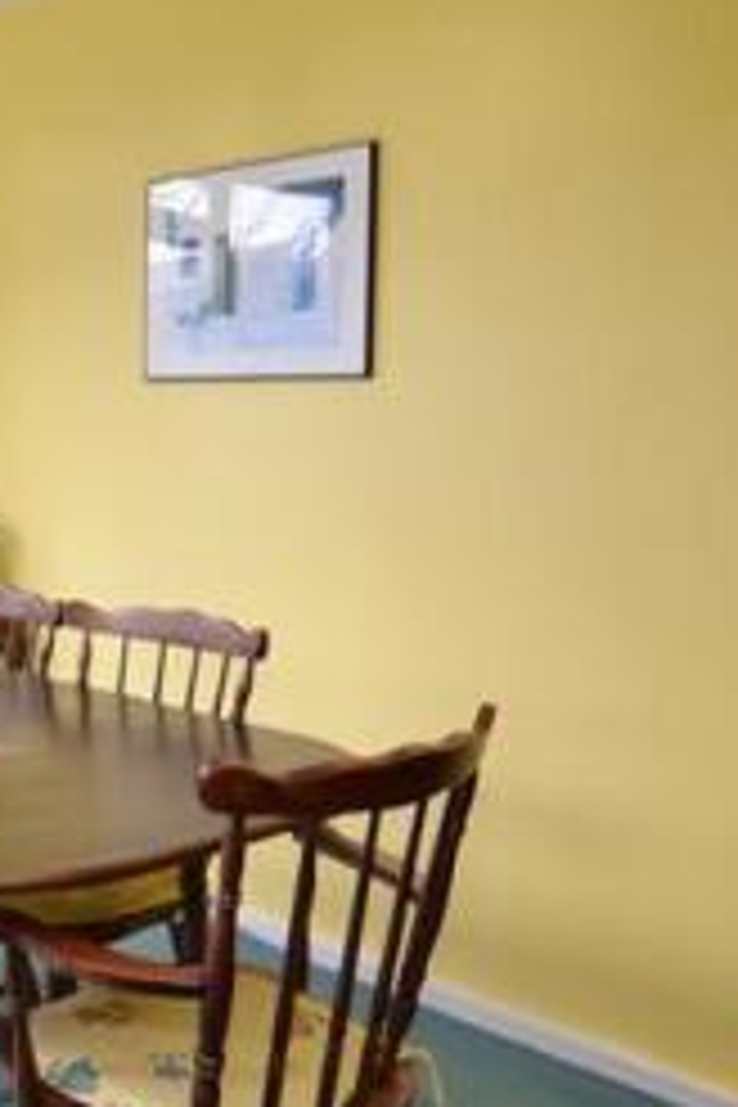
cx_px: 40
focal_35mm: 40
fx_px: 1230
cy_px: 452
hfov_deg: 31.4
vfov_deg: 48.2
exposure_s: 1/60
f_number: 7.1
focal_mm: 10
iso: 200
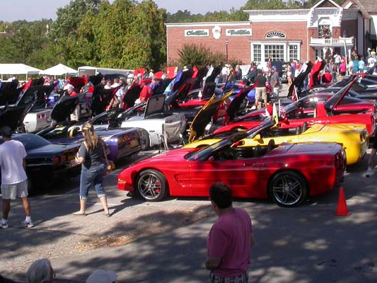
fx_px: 621
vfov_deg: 25.6
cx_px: 155
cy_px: 100
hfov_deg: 33.7
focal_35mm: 57
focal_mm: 7.85
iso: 100
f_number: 7.5
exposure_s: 1/271
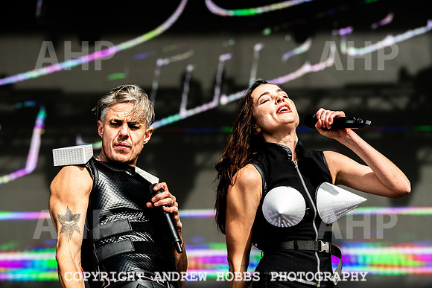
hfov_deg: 16.4
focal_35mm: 125
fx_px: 1500
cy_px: 144
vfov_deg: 11.0
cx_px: 216
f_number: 4.5
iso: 250
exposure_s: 1/3200
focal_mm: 125
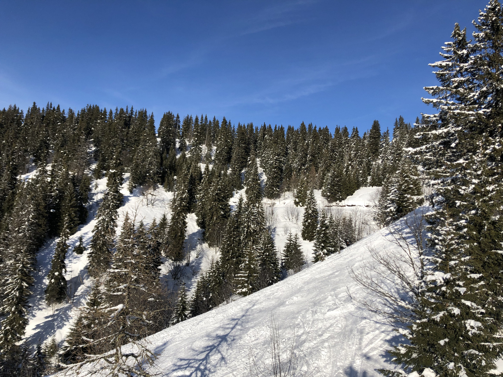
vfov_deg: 49.7
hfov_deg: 63.4
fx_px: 407
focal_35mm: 28
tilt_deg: +6.1
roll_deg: -3.1
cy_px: 188
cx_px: 252
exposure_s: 1/3247
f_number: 1.8
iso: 25
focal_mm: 4
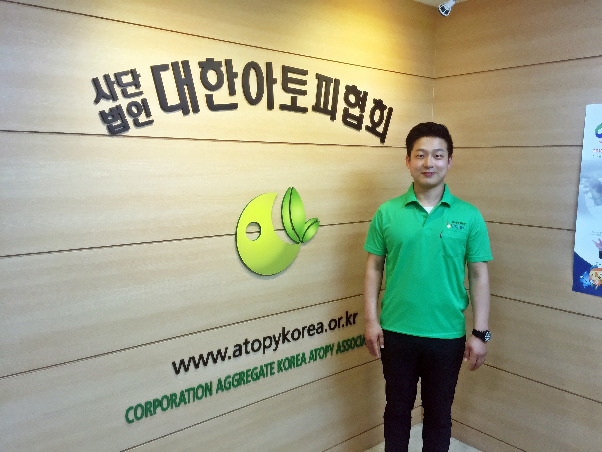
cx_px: 301
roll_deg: -2.3
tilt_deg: -7.1
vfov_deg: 48.2
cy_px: 226
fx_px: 504
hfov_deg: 61.7
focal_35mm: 29
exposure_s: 1/30
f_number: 2.2
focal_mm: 4.15
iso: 64
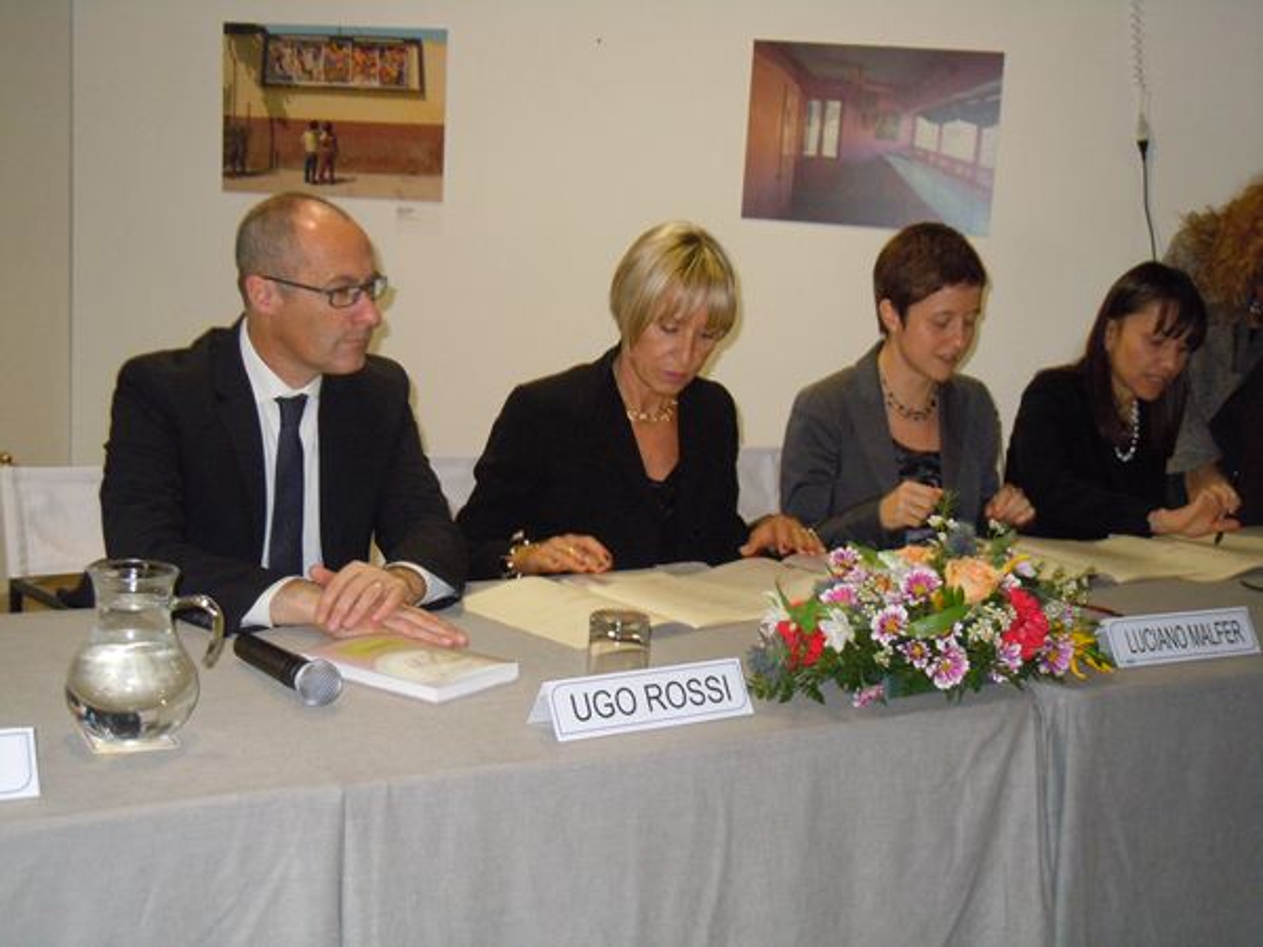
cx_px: 632
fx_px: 1897
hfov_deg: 36.8
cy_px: 474
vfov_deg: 28.0
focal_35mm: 52
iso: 500
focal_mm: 9.3
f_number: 3.9
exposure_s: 1/30
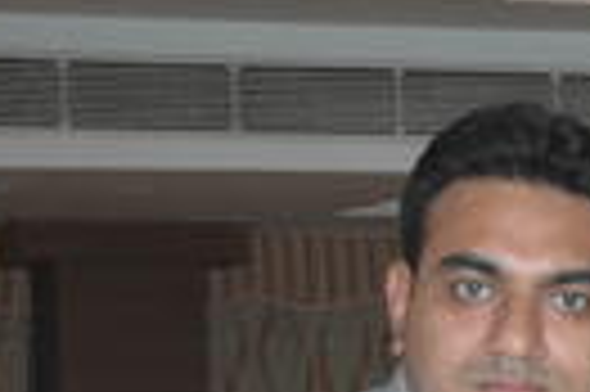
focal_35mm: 199
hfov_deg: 10.0
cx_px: 928
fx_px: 3262
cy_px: 714
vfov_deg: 6.7
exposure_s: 1/60
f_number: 4.5
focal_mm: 29
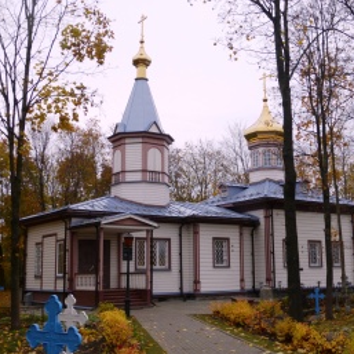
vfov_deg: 36.1
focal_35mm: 47
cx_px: 201
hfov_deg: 36.0
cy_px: 178
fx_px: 544
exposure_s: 1/60
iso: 160
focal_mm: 6.9
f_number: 3.9
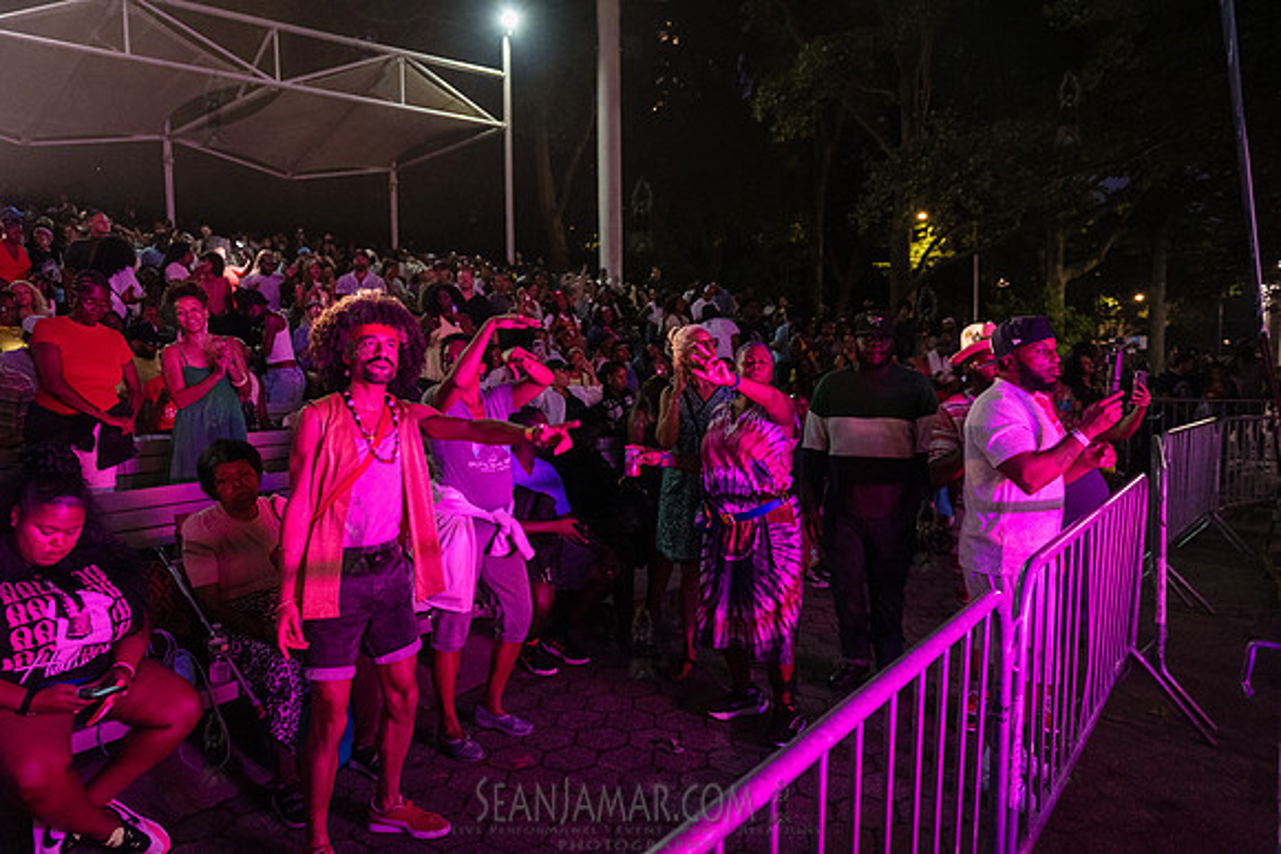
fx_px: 879
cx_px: 651
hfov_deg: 72.2
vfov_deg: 51.9
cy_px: 427
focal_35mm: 25
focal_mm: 24
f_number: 2.8
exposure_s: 1/125
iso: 5000
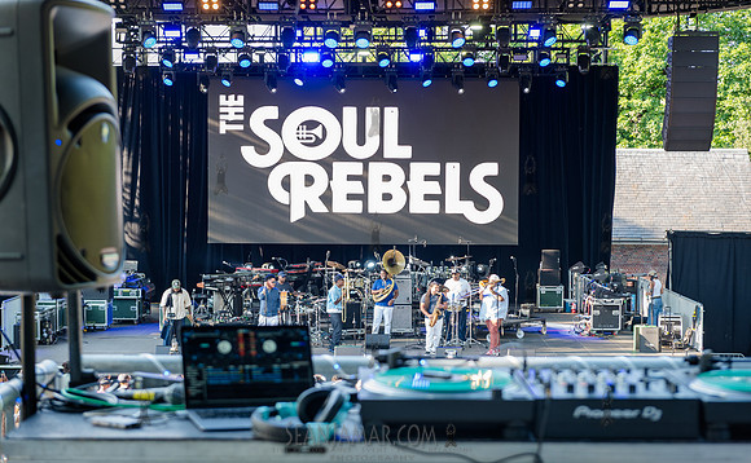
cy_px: 250
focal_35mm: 73
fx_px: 1482
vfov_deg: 17.8
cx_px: 375
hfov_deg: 28.4
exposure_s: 1/80
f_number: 4.5
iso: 400
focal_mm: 70
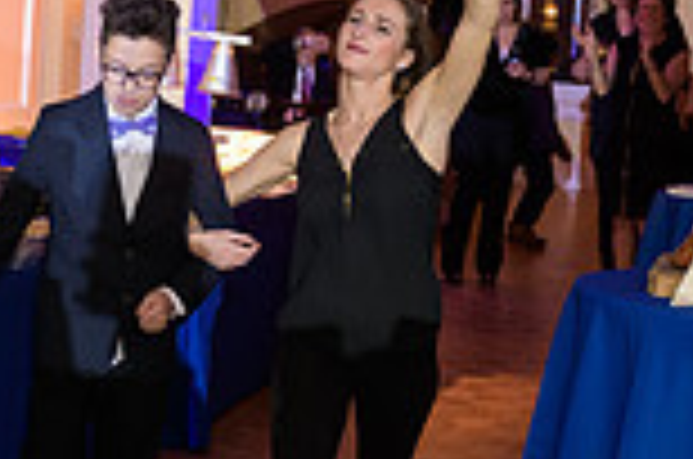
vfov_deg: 13.4
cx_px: 54
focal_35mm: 102
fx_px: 1959
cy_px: 214
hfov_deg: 19.6
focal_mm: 27
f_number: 3.2
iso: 800
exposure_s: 1/125
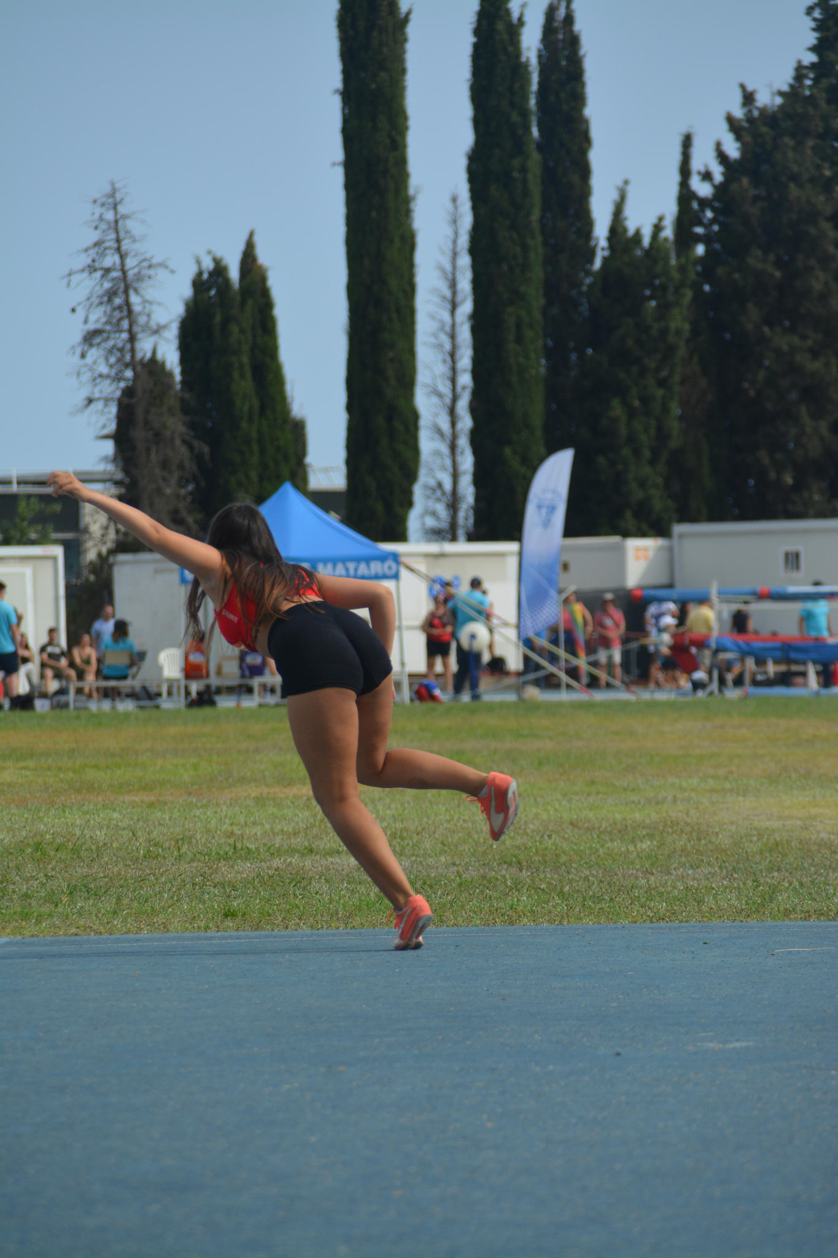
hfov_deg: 4.6
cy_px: 629
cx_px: 419
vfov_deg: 6.9
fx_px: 10476
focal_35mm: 300
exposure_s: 1/1600
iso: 400
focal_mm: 200
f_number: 6.3
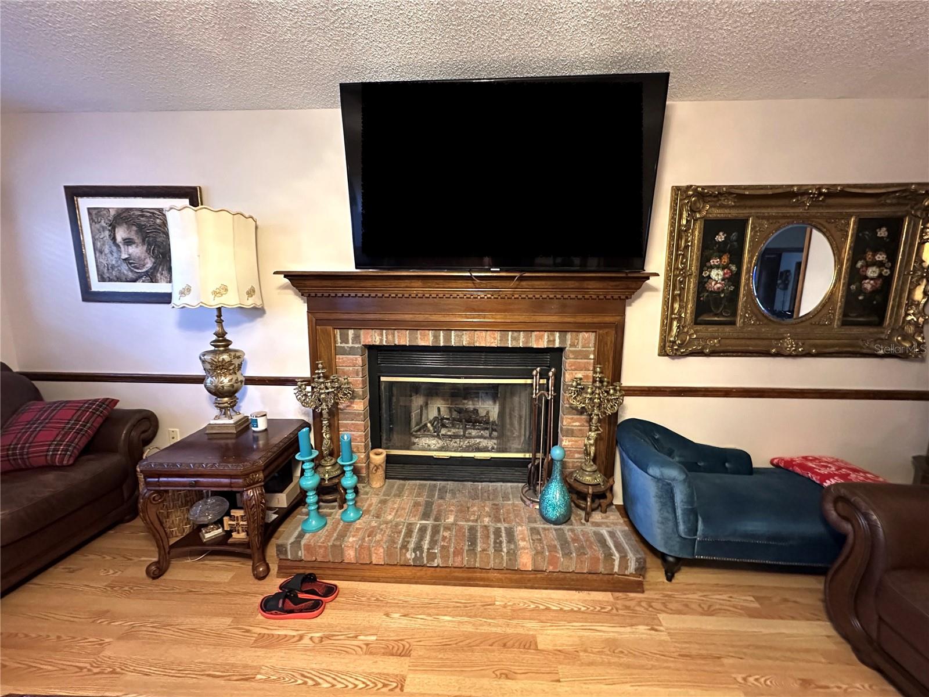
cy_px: 348
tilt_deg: -8.8
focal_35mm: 14
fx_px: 376
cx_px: 464
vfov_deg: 85.7
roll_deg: -0.6
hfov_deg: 102.1
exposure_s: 1/40
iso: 1000
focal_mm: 2.22
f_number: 2.2
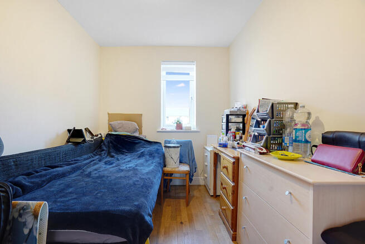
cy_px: 122
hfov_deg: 100.4
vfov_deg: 77.4
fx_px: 152
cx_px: 182
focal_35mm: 15
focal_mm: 10
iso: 200
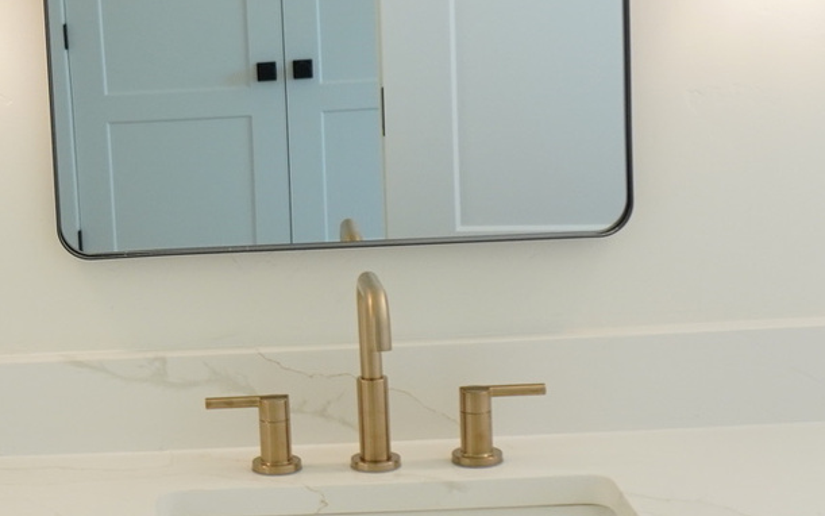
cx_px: -5
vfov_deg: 15.9
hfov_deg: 24.1
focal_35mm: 82
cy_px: 206
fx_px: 1844
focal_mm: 16
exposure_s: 1/160
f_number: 4
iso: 320
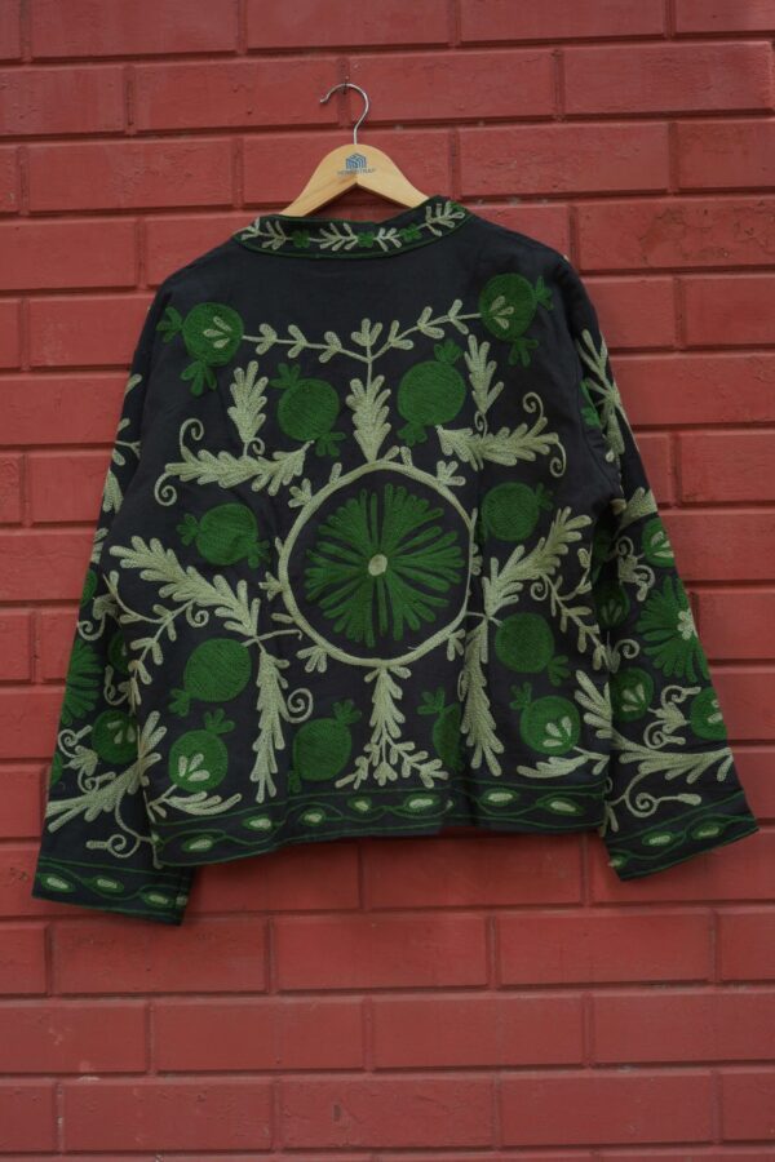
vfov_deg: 39.6
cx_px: 388
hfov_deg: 27.0
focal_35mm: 50
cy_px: 581
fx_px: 1614
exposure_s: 1/160
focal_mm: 50
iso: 640
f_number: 7.1
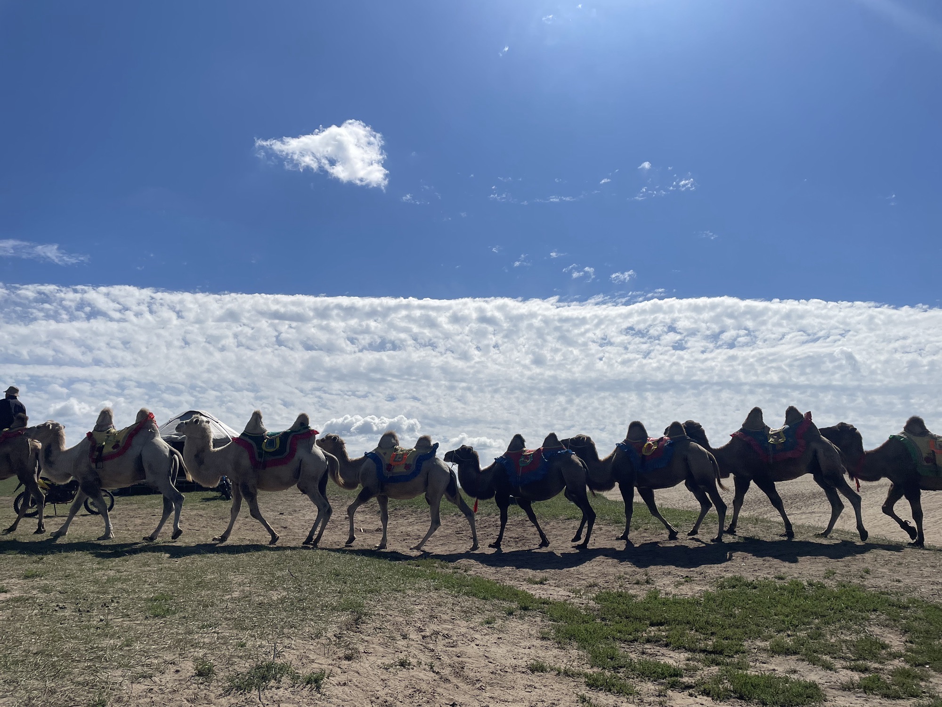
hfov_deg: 67.3
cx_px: 471
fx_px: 708
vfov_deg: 53.1
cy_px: 354
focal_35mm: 26
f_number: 1.6
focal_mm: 4.2
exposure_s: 1/13333
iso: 32
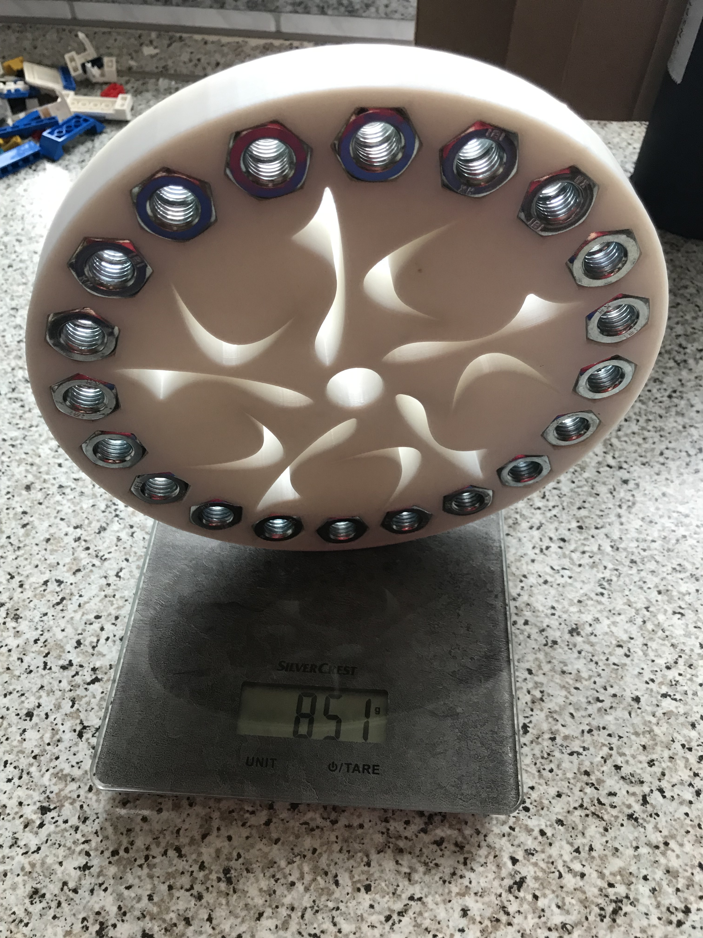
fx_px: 758
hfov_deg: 49.7
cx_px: 352
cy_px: 469
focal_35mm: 28
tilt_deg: -52.0
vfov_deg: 63.4
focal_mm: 3.99
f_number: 1.8
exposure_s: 1/33
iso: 40
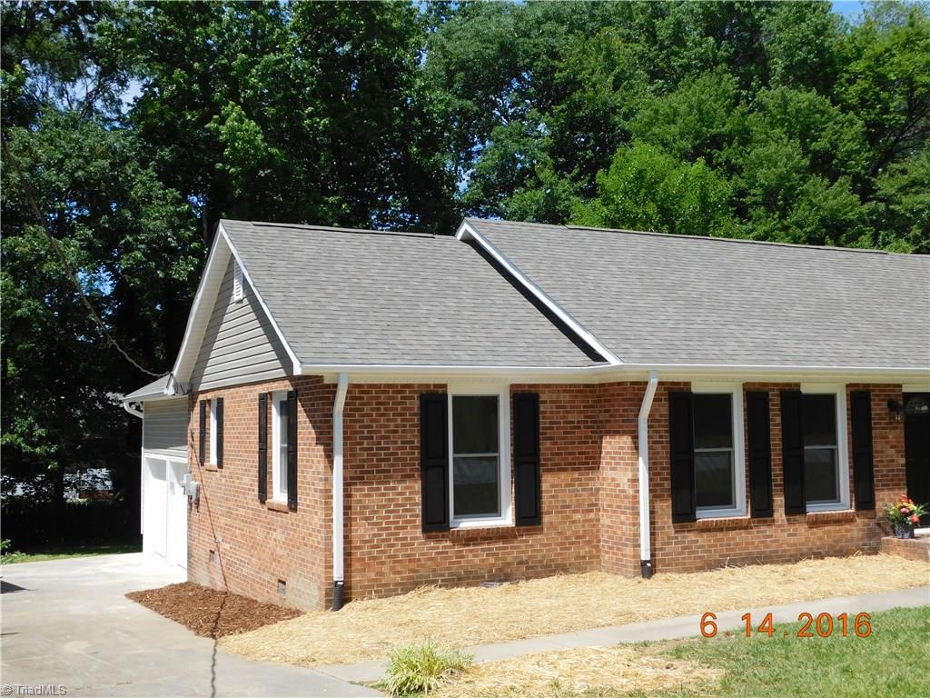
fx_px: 1075
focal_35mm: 40
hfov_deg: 46.8
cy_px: 349
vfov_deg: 36.0
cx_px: 465
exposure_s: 1/1000
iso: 125
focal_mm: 7.1
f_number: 3.6
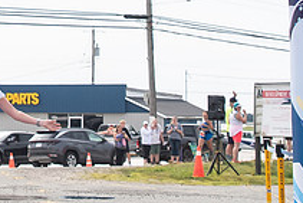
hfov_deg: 12.8
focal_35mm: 157
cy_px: -111
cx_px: -54
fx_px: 1322
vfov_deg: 8.5
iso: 800
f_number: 4
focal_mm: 32
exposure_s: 1/3200
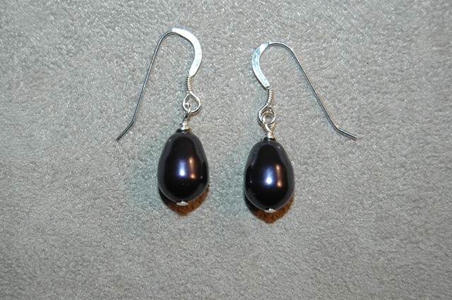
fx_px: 1035
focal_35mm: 82
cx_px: 226
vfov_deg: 16.5
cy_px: 150
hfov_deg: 24.6
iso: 200
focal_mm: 55
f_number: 5.6
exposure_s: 1/60
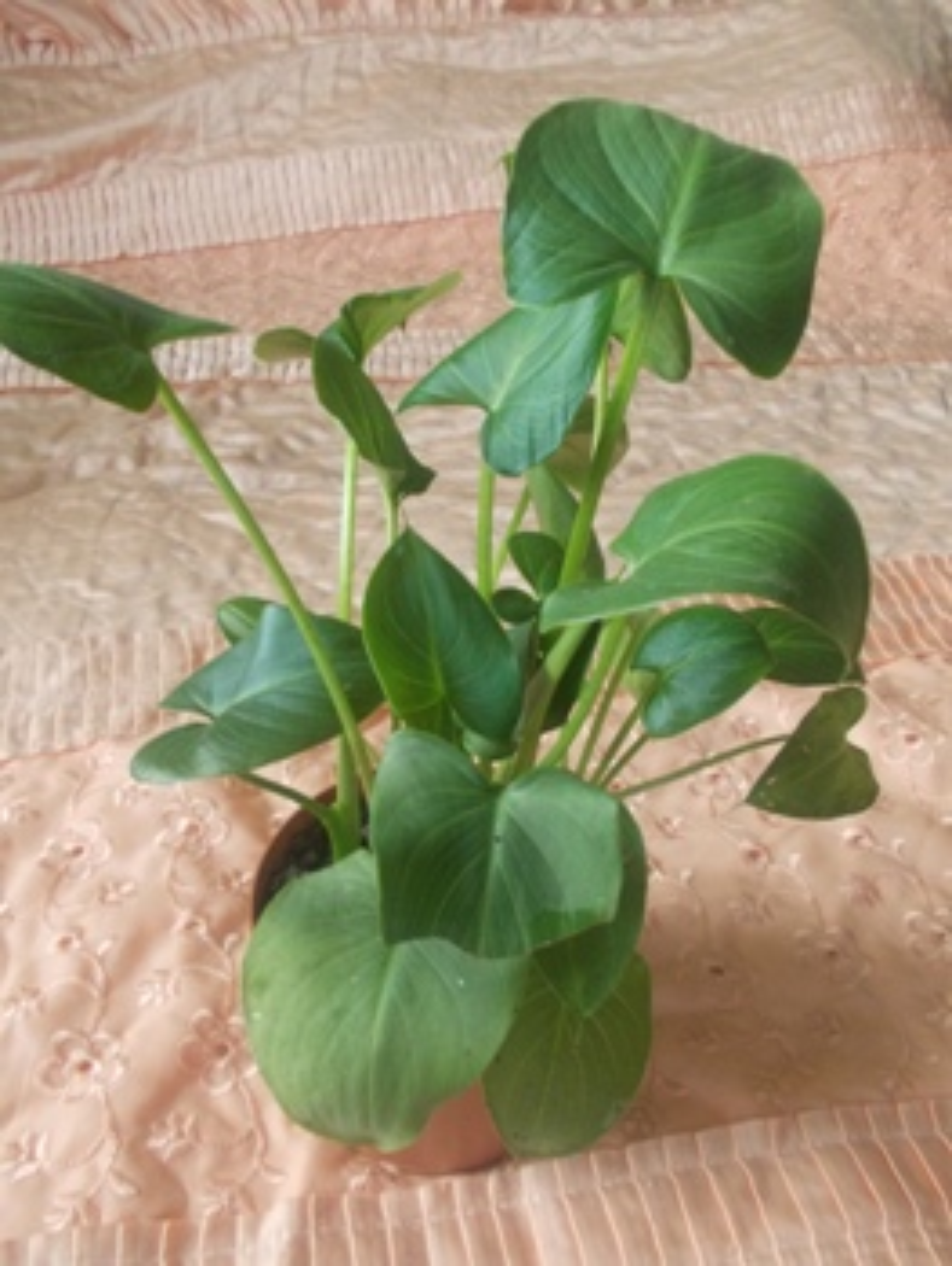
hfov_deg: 49.8
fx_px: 1025
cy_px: 633
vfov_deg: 63.4
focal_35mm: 28
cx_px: 476
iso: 200
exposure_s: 1/15
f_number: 2.7
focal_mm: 4
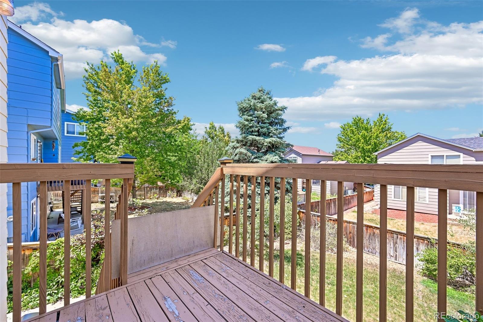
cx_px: 242
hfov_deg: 104.3
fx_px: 188
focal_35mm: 14
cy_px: 161
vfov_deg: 81.2
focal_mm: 14
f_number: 10
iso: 64
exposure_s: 1/30
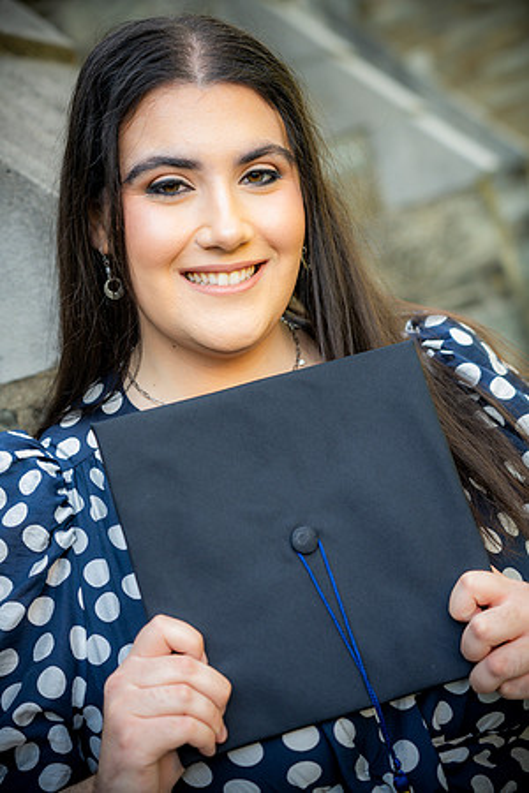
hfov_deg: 20.0
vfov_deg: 29.7
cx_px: 264
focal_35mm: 68
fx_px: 1499
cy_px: 396
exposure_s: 1/80
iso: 500
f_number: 4
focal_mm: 68
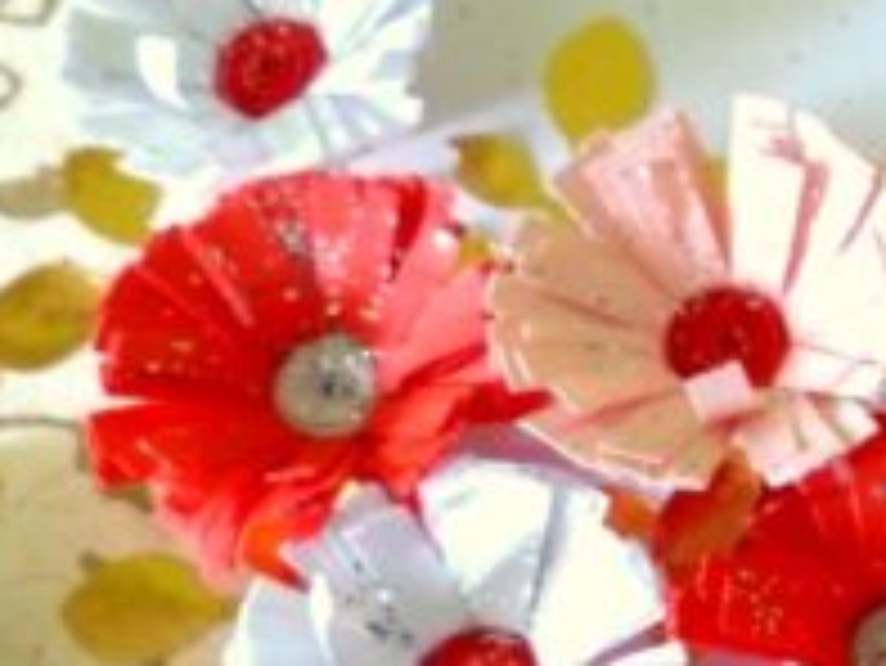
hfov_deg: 22.8
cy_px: 644
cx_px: 1160
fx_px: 1946
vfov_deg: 18.9
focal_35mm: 76
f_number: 2.8
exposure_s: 1/25
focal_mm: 4.5
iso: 400
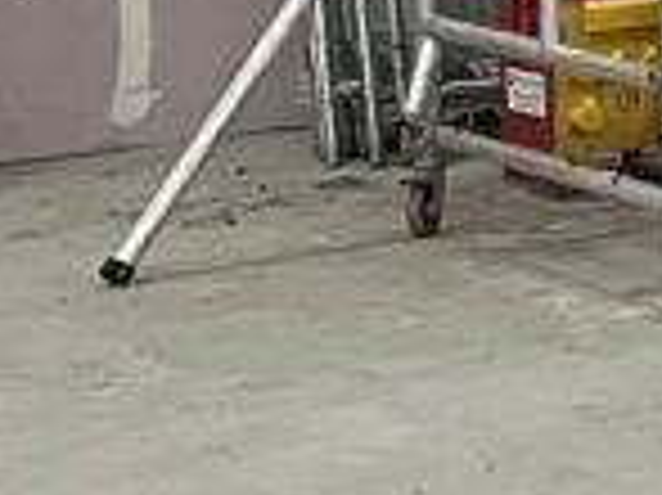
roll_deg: +0.7
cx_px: 1761
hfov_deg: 9.4
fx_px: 3459
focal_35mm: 181
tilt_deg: -1.9
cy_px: -428
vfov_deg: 7.9
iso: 500
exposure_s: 1/50
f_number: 1.6
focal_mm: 5.1
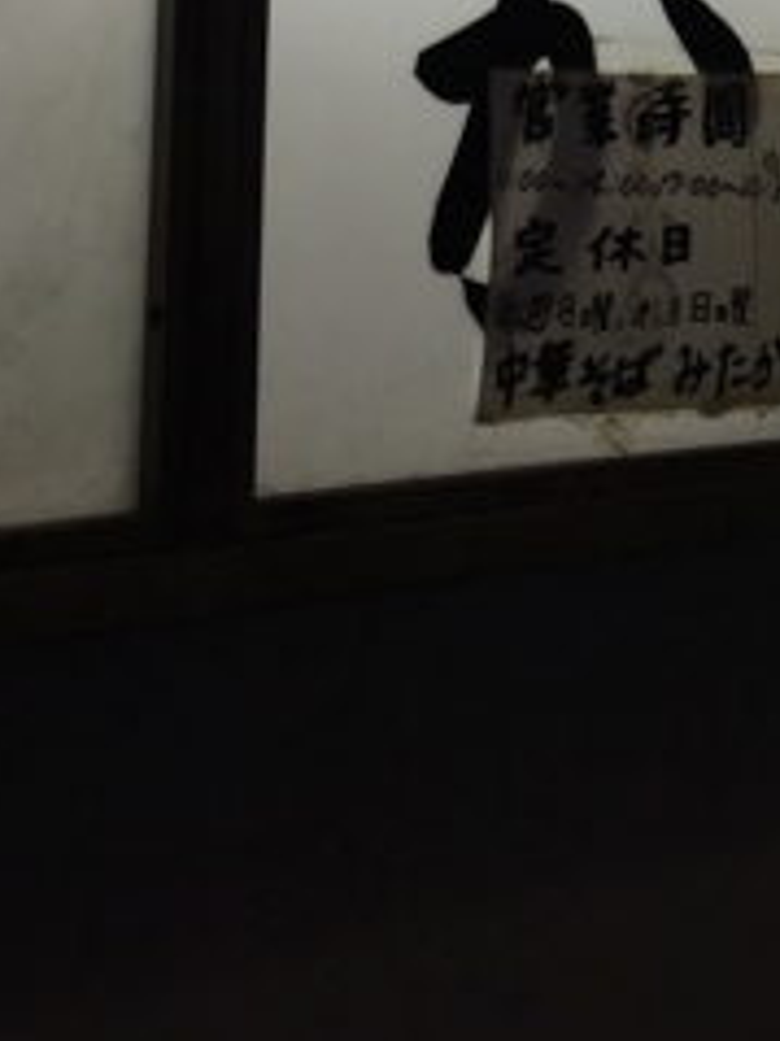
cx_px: 436
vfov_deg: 17.8
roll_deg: -1.0
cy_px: -575
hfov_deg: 15.2
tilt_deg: +12.0
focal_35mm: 97
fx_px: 2917
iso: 32
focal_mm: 4.15
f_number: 2.2
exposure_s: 1/102
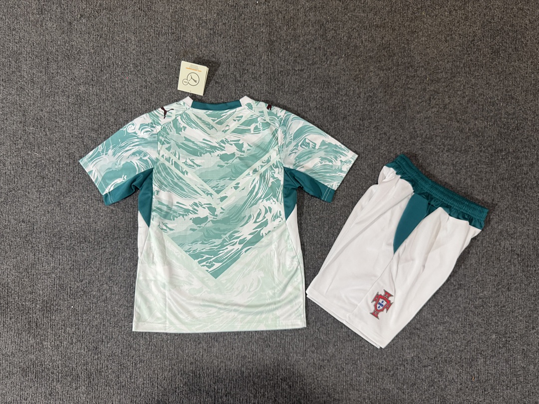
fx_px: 374
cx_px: 270
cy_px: 202
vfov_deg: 56.8
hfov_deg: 71.6
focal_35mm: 24
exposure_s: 1/50
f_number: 1.78
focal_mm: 6.76
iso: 320
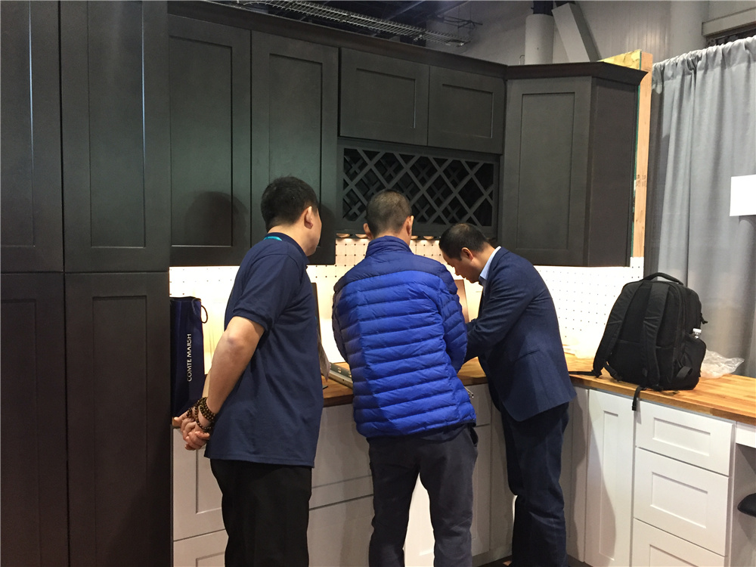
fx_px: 633
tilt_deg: -2.1
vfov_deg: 48.2
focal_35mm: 29
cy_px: 284
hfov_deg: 61.7
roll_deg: +1.0
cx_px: 378
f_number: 2.2
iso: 200
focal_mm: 4.15
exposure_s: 1/30
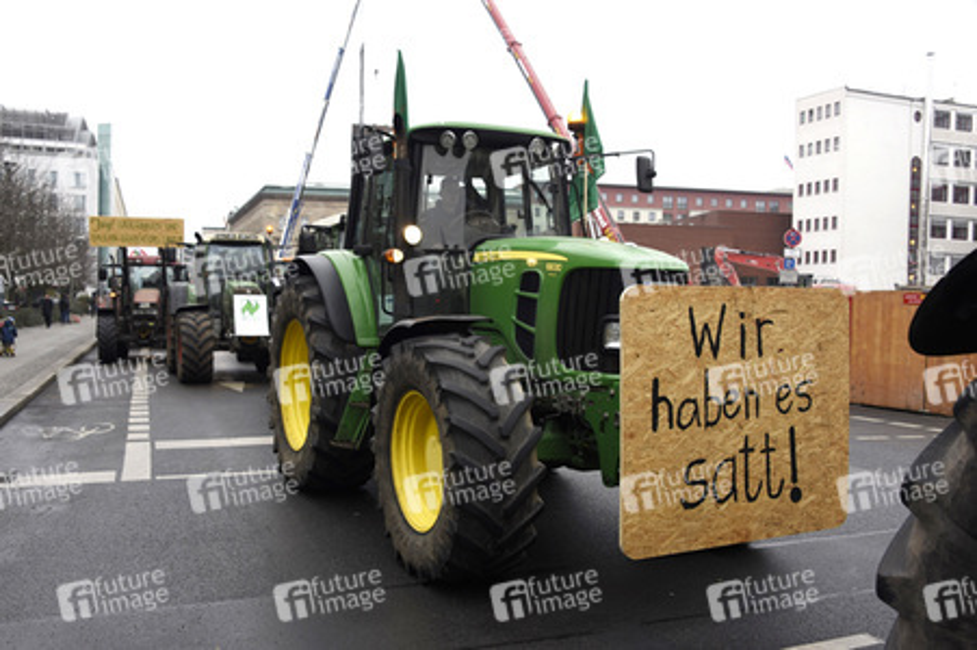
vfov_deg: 41.1
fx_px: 868
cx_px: 488
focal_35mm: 32
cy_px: 325
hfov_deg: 58.8
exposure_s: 1/160
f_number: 5.6
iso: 320
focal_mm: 32
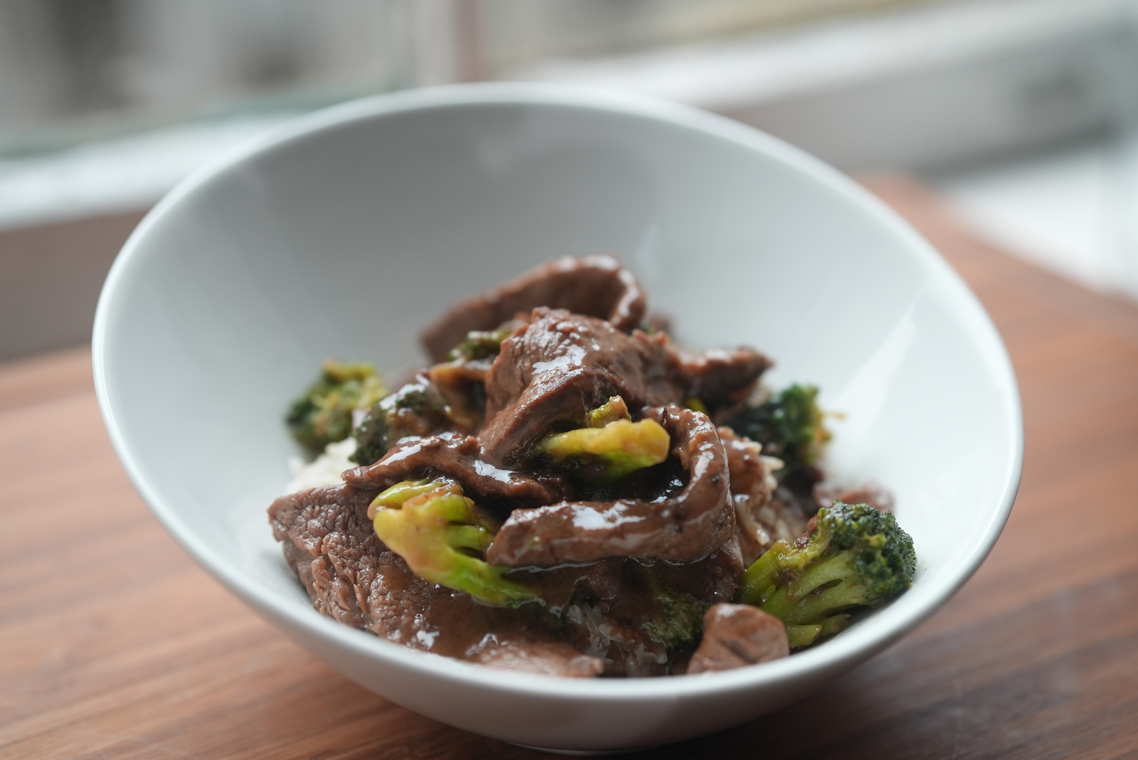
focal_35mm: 50
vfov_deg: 27.0
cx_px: 569
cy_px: 380
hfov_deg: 39.6
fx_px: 1581
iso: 1250
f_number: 2
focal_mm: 50
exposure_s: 1/160
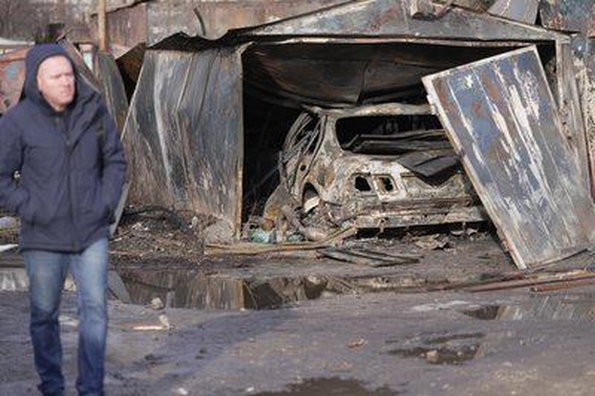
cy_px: 198
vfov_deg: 11.2
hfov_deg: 16.8
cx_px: 298
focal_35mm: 122
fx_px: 2015
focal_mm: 122
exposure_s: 1/800
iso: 125
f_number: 2.8
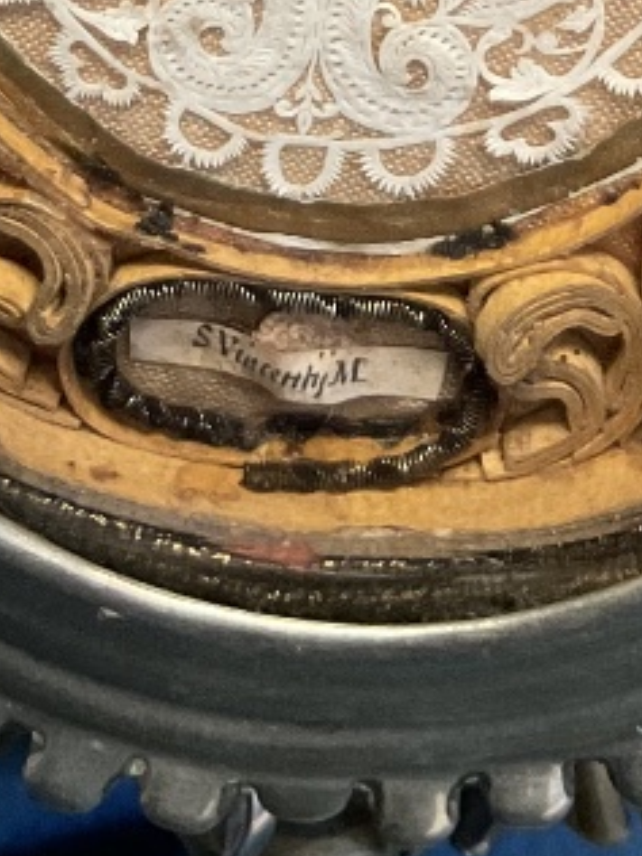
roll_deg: -1.4
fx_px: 2720
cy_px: -596
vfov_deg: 15.7
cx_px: 442
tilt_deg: -21.2
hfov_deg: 13.4
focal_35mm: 110
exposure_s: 1/40
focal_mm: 3
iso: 200
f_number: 1.8
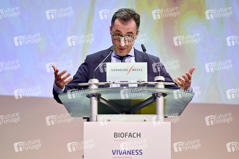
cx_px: 120
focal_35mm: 200
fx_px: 1328
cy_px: 80
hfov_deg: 10.3
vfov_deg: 6.9
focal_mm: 200
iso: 800
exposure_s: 1/500
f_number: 2.8
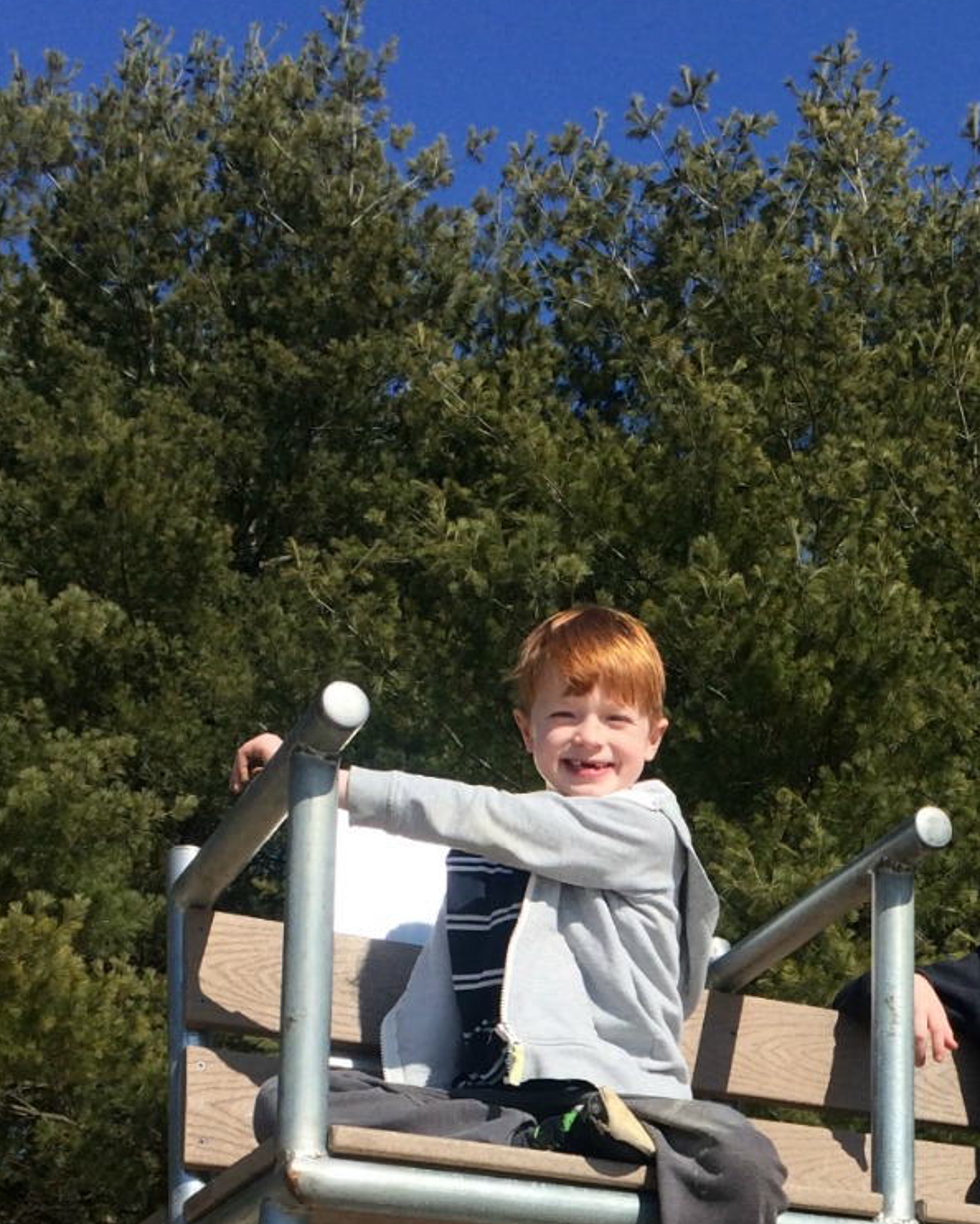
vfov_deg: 29.2
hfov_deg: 23.9
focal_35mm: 61
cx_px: 980
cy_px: 1178
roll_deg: +2.6
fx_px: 2211
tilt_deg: +10.9
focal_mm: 4.15
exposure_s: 1/2415
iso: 32
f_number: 2.2
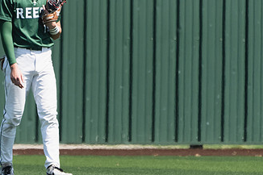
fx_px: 9390
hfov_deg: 1.6
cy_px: 49
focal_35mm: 1286
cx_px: 14
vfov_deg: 1.1
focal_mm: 560
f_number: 8
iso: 1000
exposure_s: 1/2000
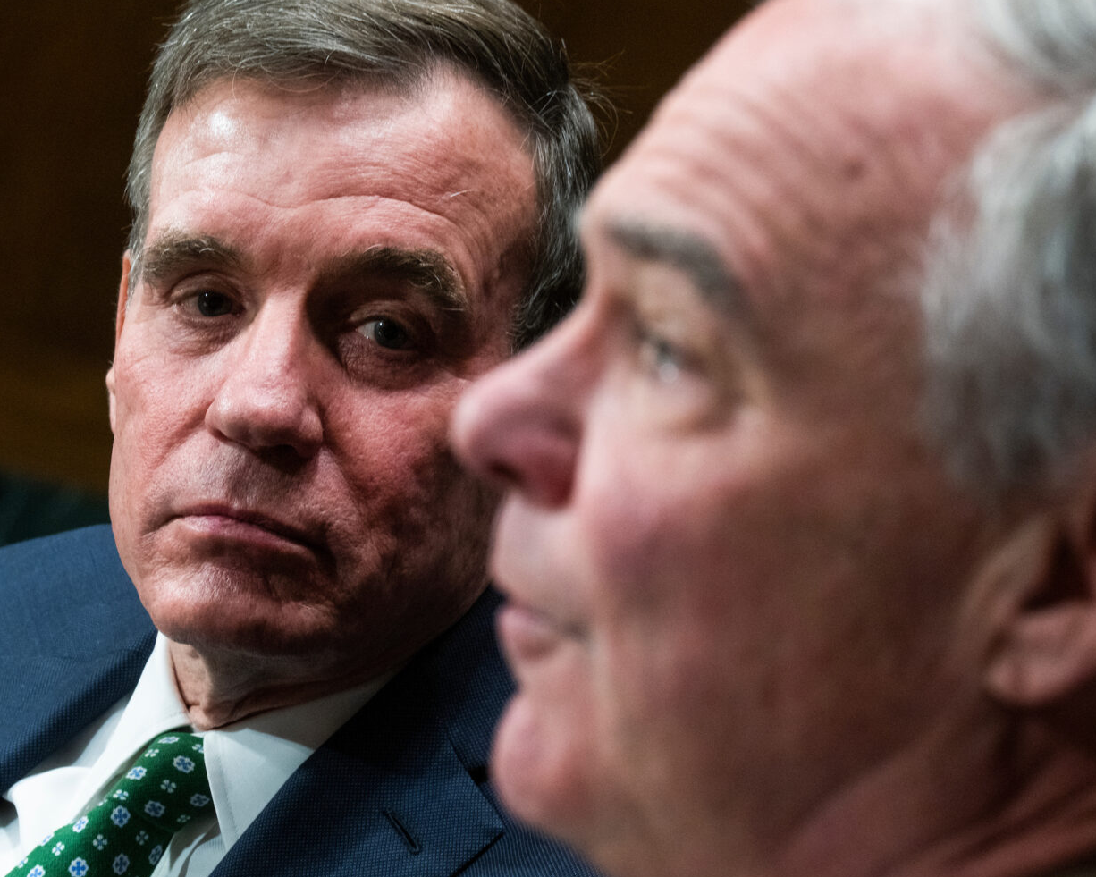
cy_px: 414
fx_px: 8889
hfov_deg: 7.1
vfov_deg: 5.6
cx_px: 587
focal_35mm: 274
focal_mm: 221
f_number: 14
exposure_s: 1/30
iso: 4000
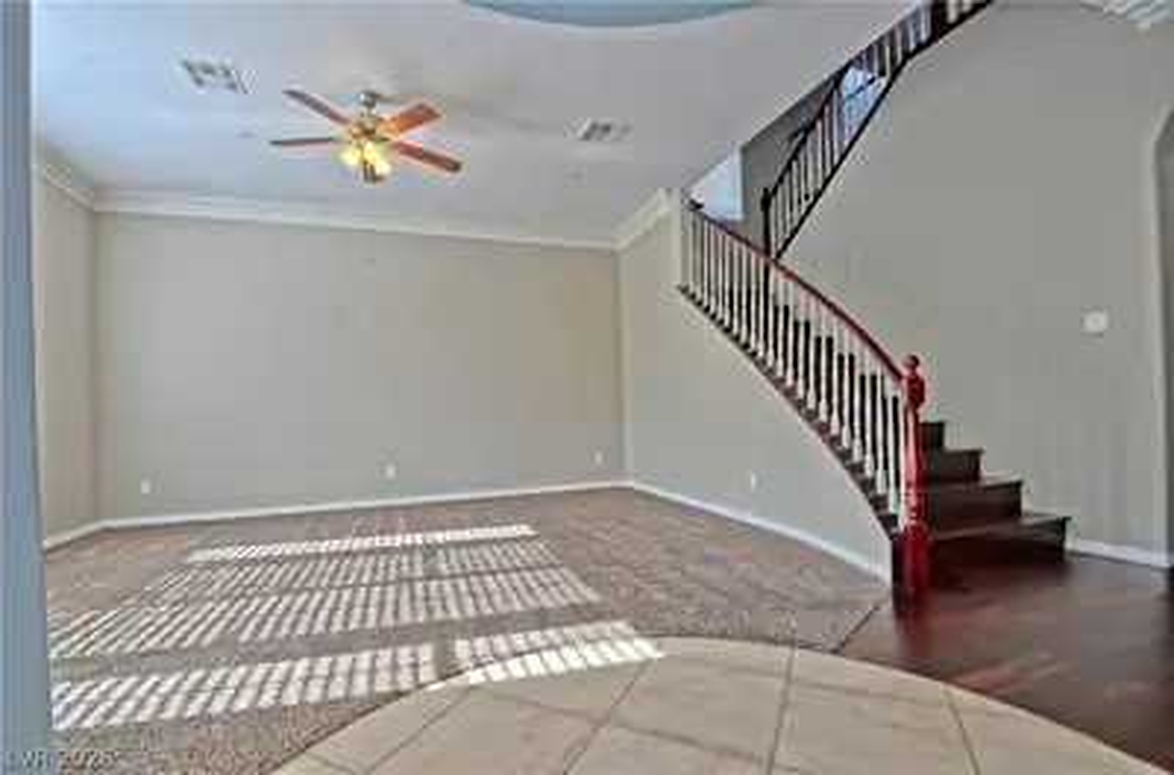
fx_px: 488
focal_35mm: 15
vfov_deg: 76.9
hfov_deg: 100.6
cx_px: 587
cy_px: 388
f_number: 5.6
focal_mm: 10
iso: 800
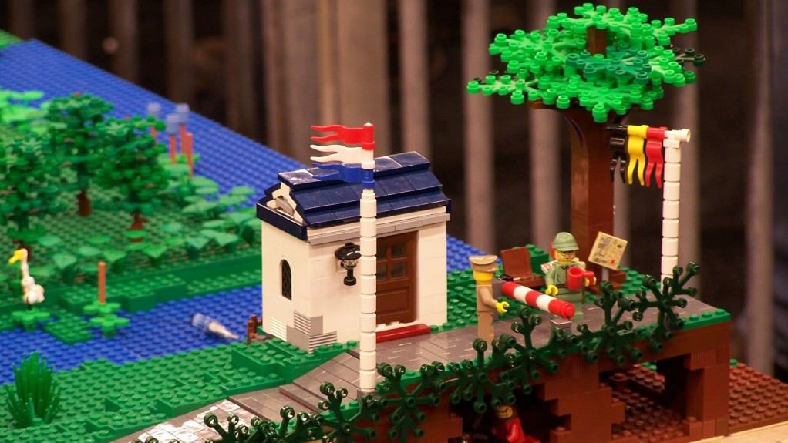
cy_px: 267
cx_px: 394
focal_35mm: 238
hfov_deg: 9.1
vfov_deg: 5.1
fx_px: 4973
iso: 80
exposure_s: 1/2
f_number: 3.2
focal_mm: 36.2
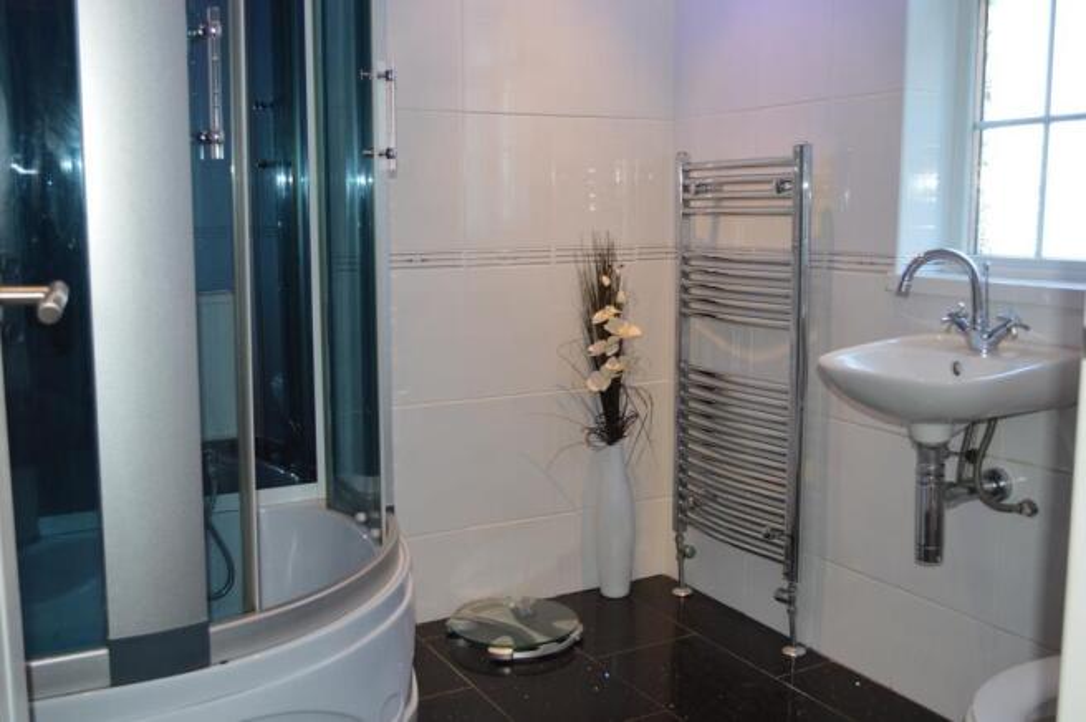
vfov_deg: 36.8
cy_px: 361
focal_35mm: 36
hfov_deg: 53.2
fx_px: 1085
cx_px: 543
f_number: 4
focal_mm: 24
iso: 900
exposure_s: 1/60
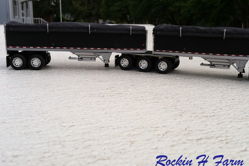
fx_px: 318
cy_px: 79
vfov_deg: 29.2
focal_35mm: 46
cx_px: 146
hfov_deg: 42.6
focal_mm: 3.85
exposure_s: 1/423
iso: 80
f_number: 2.8
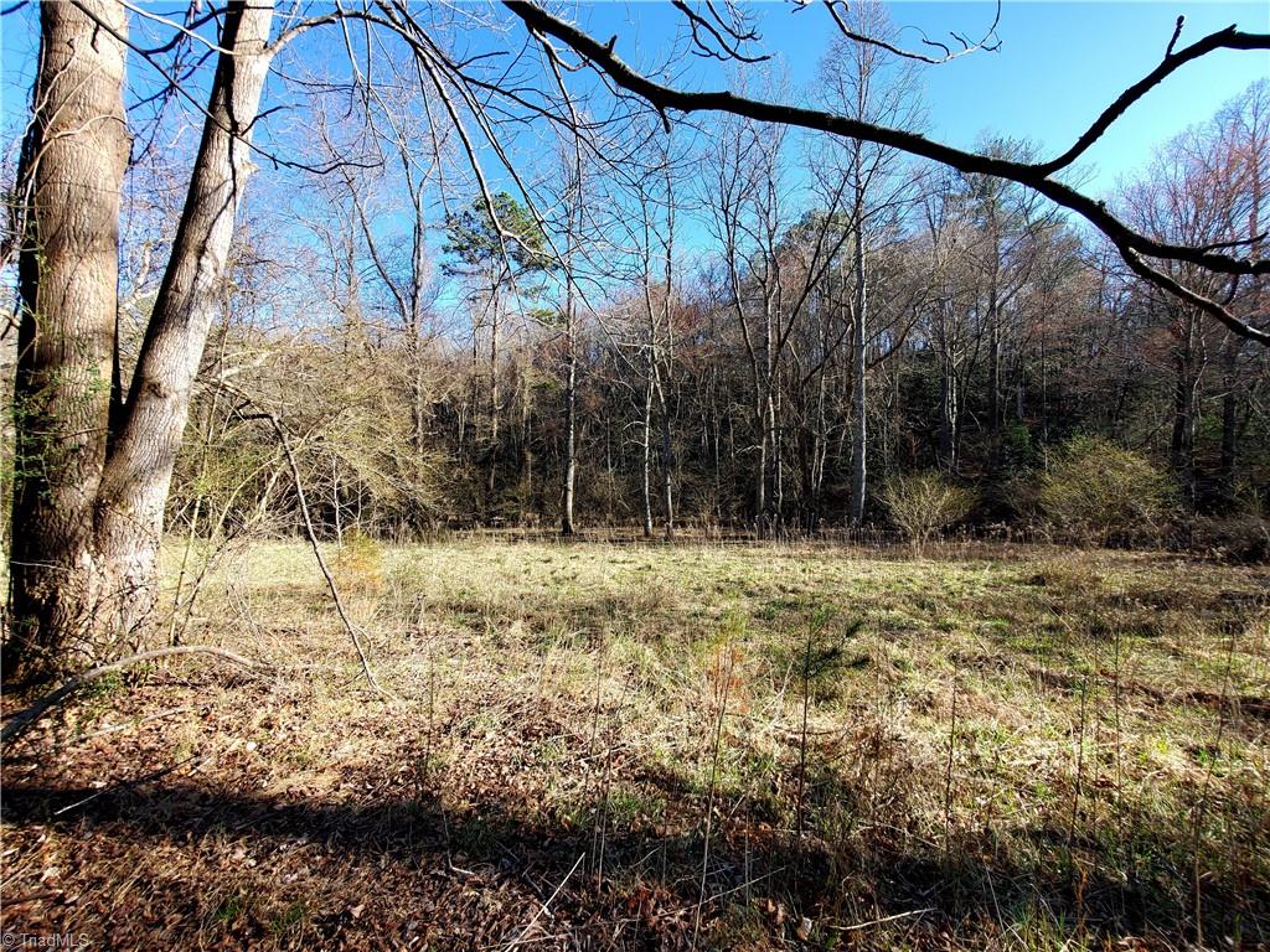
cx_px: 635
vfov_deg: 89.9
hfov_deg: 106.2
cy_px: 476
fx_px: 477
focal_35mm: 13
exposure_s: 1/303
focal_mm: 1.8
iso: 50
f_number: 2.2
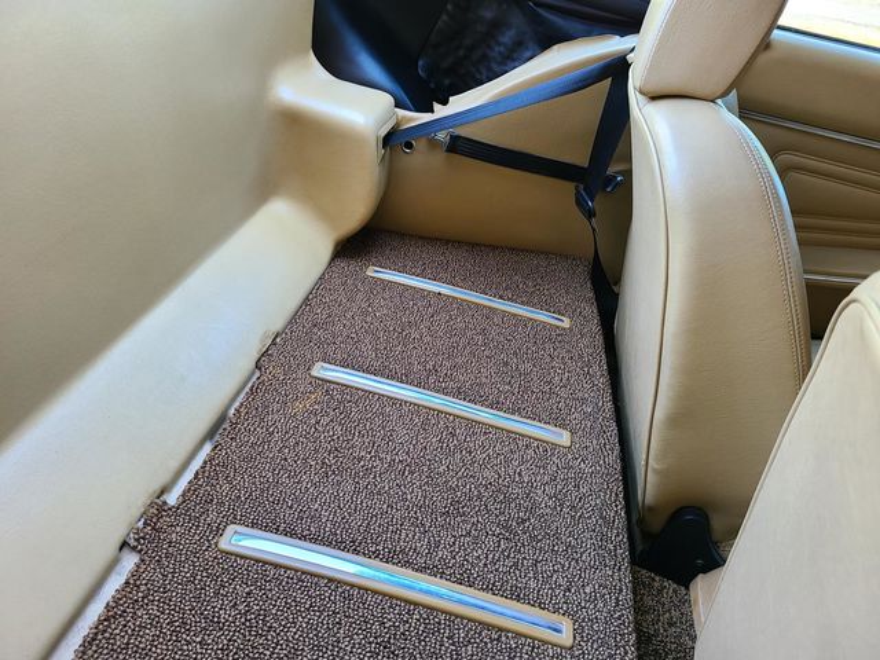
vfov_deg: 53.1
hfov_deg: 67.3
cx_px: 440
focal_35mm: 26
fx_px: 661
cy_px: 330
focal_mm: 5.4
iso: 125
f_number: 1.8
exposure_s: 1/59
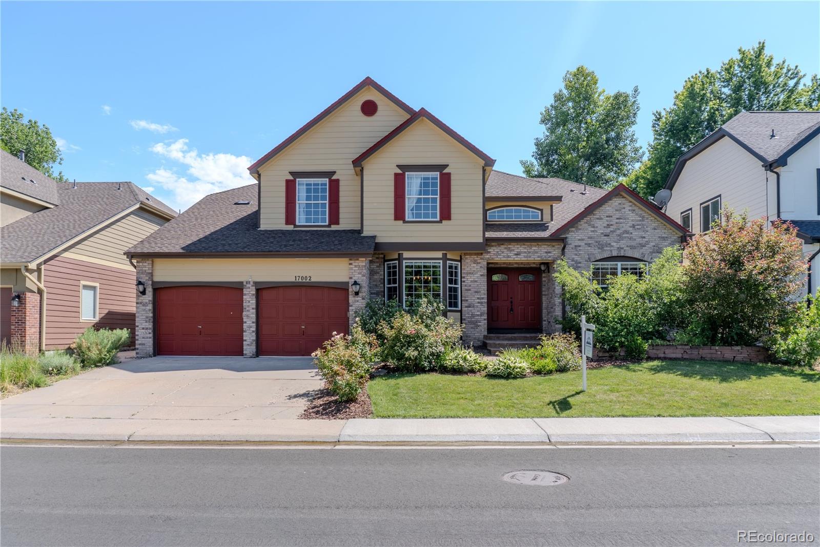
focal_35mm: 24
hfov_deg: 73.8
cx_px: 410
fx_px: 547
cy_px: 274
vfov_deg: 53.1
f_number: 8
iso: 100
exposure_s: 1/800
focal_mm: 16
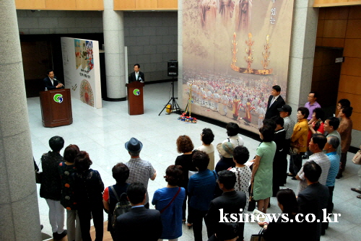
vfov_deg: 36.9
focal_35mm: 36
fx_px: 361
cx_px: 180
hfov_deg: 53.1
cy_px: 120
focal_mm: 24
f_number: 4
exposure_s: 1/250
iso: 1000
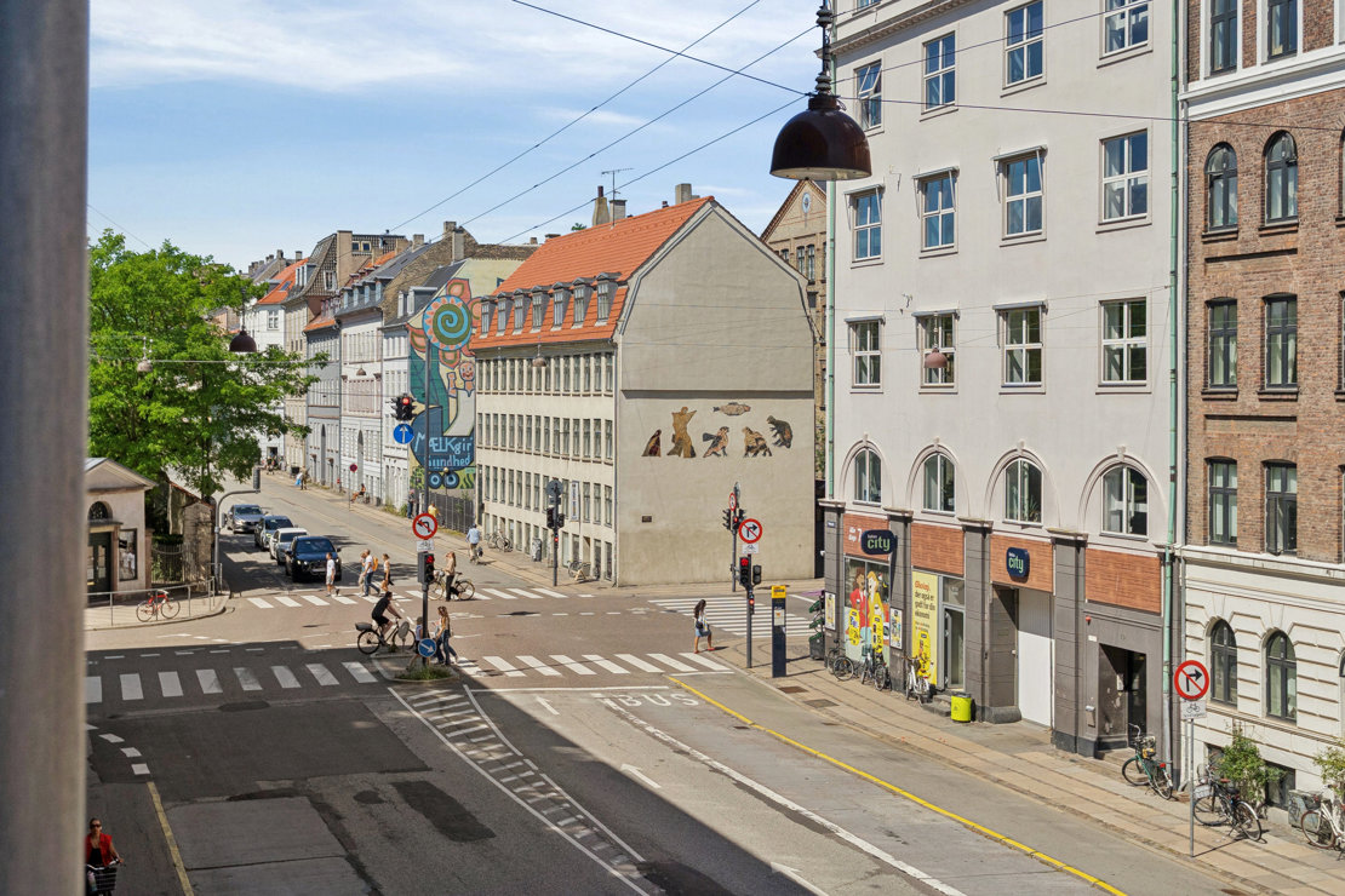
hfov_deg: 41.1
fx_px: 1793
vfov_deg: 28.1
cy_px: 448
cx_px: 672
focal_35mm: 48
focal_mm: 32
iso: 320
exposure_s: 1/2000
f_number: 5.6
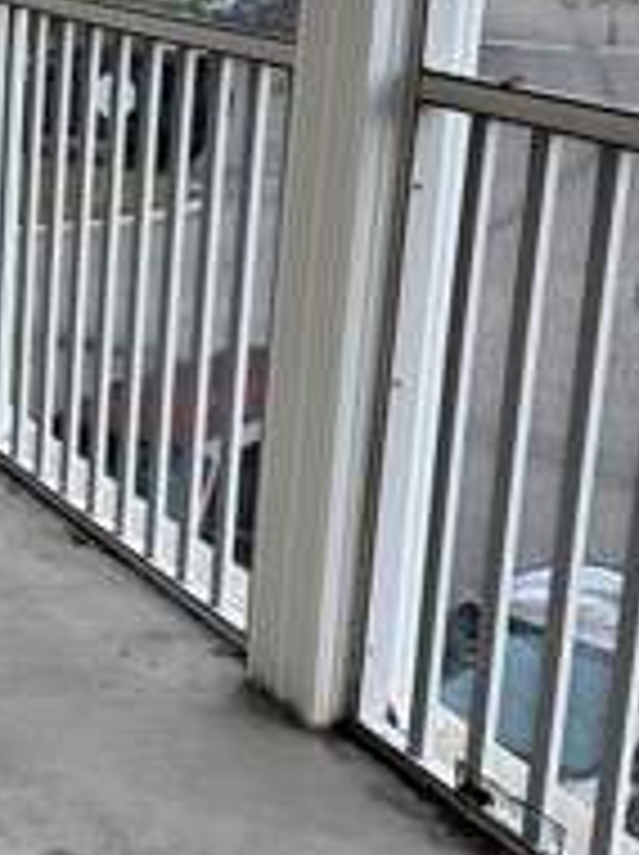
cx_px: -189
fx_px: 1998
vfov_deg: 24.0
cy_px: 261
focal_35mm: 81
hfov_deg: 17.1
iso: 80
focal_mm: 6.86
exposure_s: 1/219
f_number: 1.78
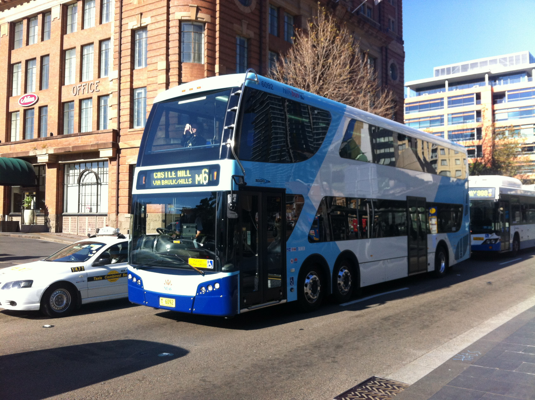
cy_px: 200
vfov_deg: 40.6
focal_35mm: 35
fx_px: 540
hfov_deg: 52.7
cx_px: 268
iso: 80
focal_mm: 3.85
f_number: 2.8
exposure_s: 1/529
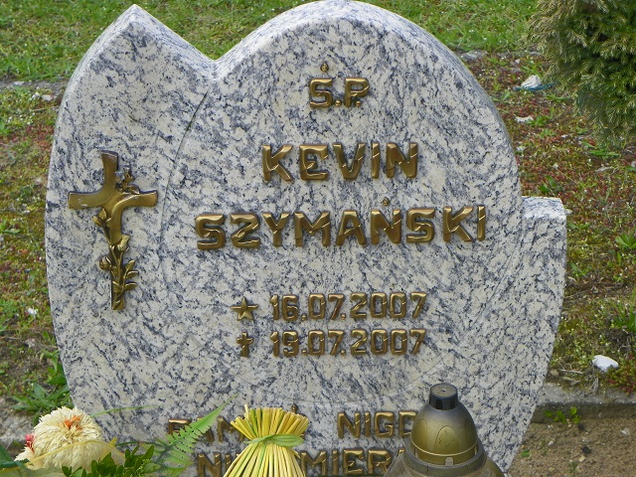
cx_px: 318
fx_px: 1929
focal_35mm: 105
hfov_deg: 18.7
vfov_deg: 14.1
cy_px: 238
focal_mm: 18.8
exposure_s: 1/200
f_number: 4
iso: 64
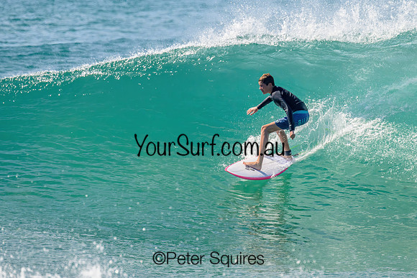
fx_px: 10041
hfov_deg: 2.4
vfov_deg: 1.6
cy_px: 113
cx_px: 231
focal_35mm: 867
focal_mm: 630
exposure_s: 1/2000
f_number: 11
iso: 1000
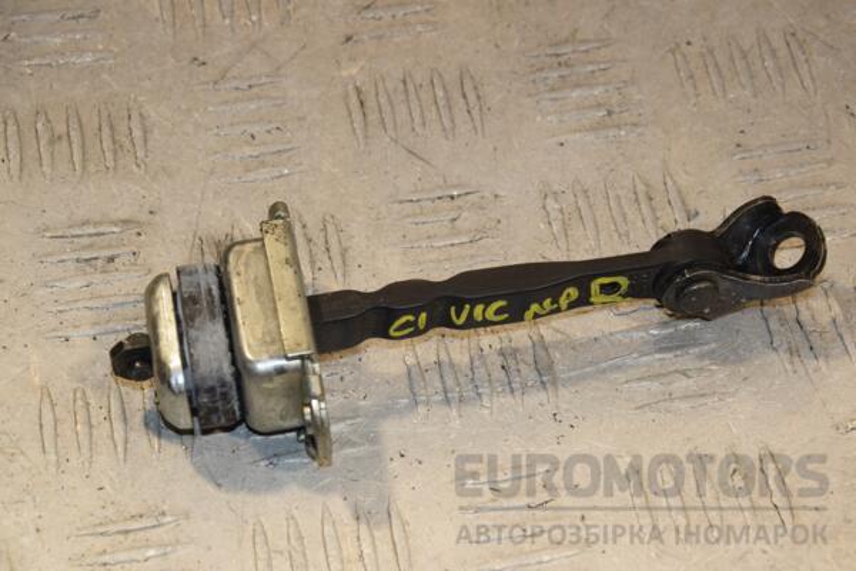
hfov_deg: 19.5
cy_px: 286
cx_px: 428
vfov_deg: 13.0
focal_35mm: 105
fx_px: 2496
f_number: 9
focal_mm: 70
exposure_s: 1/200
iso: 800
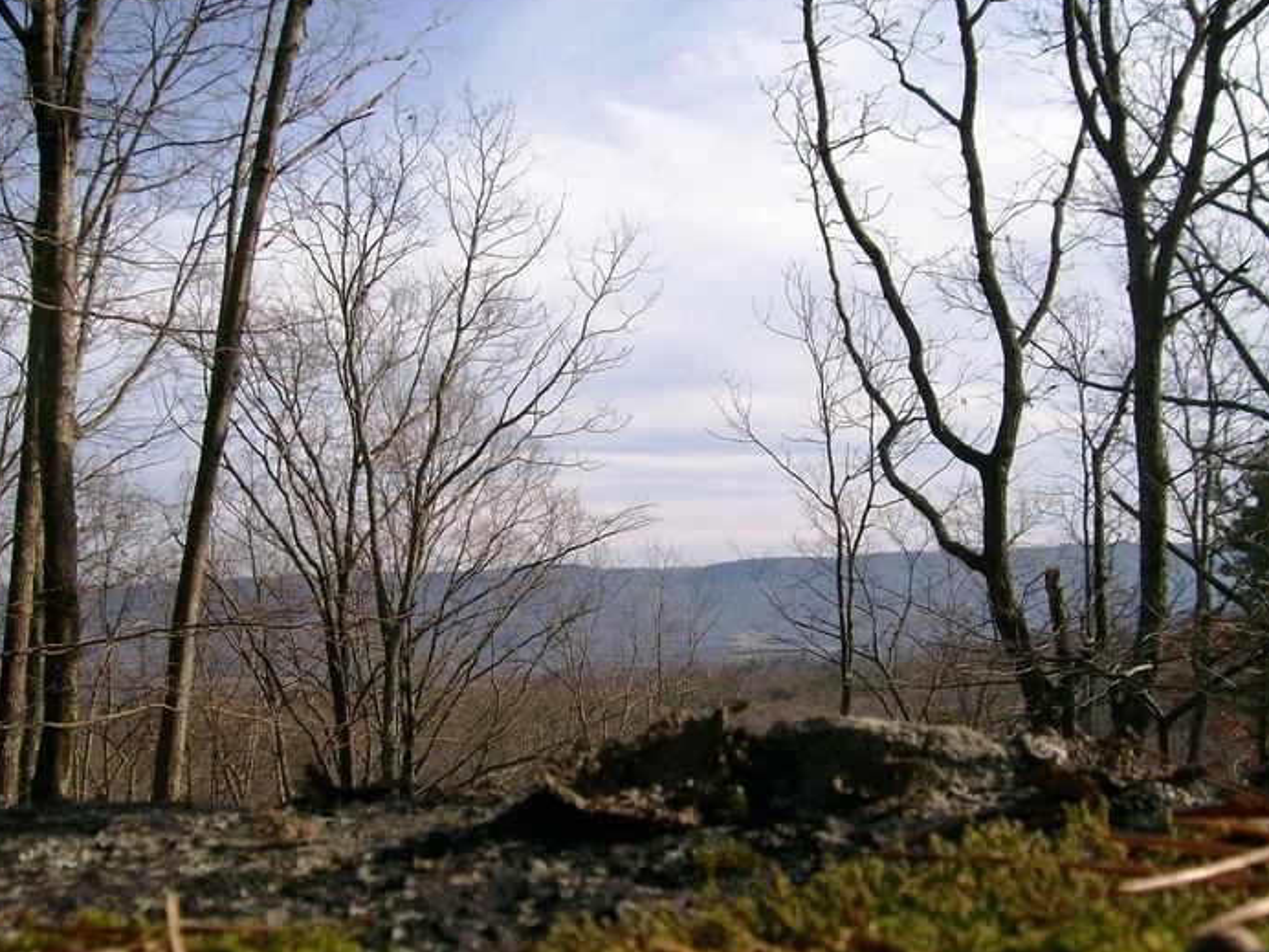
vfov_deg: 38.7
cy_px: 476
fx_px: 1356
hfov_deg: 50.1
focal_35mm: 37
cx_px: 627
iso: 80
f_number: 4.8
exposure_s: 1/489
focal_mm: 6
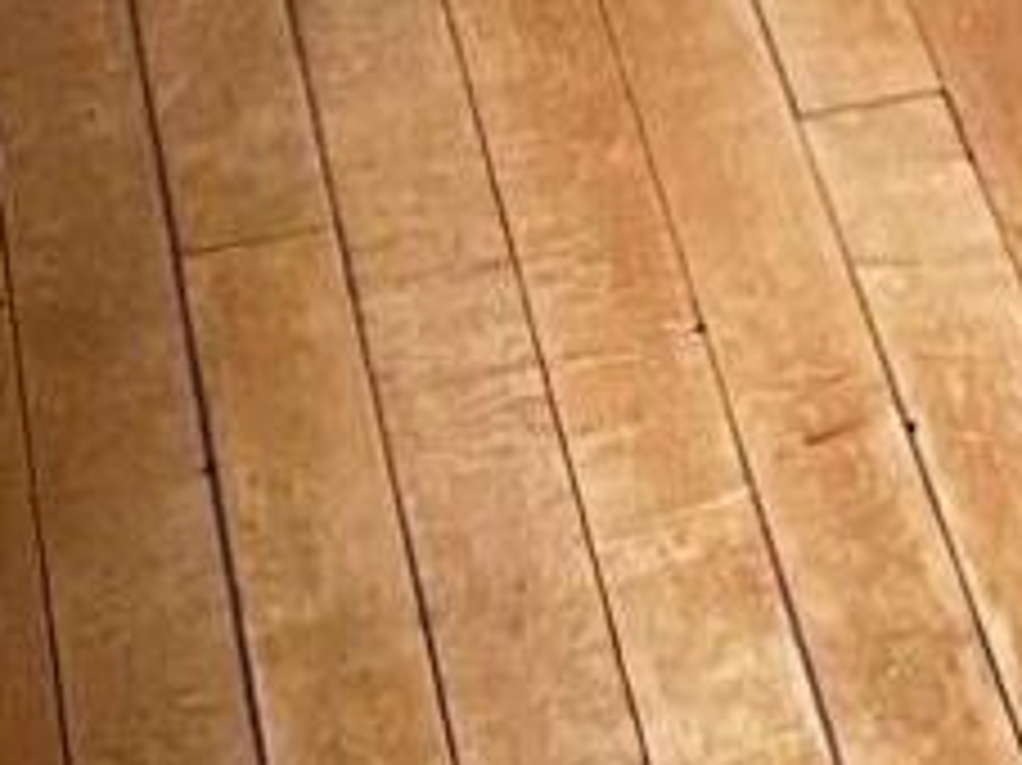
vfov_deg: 5.8
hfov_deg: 7.4
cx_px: 3363
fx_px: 6757
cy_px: -1908
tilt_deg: -9.3
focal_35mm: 229
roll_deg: -0.4
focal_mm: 4.2
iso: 160
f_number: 1.6
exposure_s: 1/60
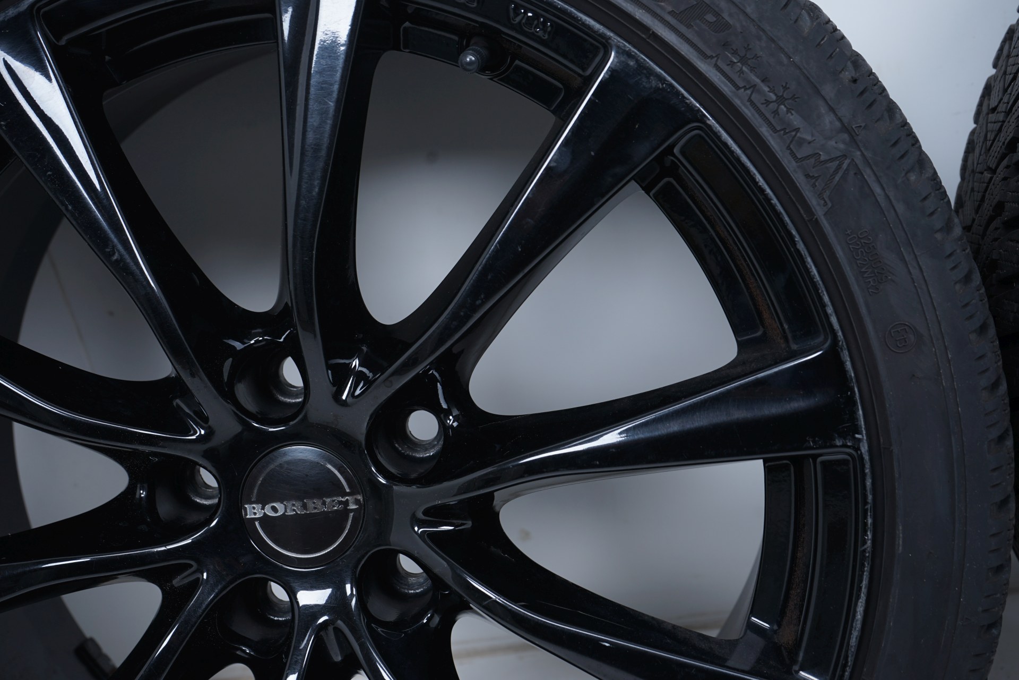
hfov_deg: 41.9
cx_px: 510
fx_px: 1330
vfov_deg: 28.6
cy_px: 340
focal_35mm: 47
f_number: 7.1
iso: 200
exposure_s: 1/125
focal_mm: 47
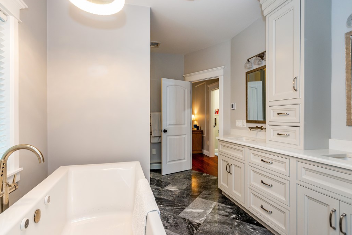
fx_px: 166
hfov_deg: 93.2
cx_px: 169
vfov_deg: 70.4
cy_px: 122
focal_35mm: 17
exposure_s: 1/10
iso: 320
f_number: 6.3
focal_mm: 16
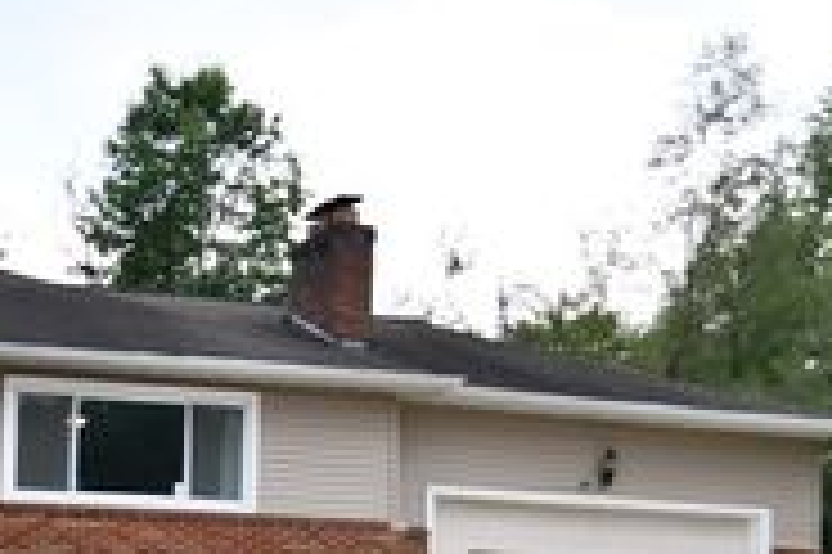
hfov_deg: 26.3
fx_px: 1686
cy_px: 655
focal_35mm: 73
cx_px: 9
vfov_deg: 17.8
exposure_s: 1/200
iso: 250
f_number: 3.5
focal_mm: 18
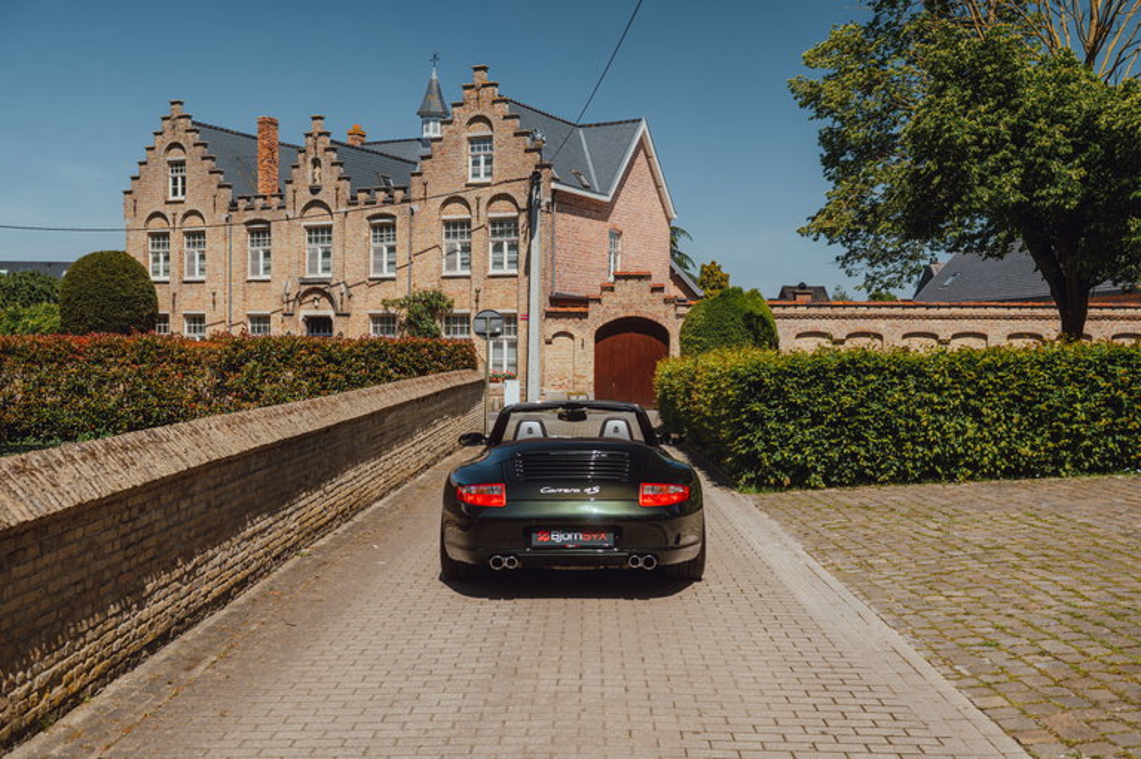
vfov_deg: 36.8
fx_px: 1140
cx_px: 570
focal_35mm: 36
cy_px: 380
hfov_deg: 53.2
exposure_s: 1/250
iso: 100
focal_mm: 36
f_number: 5.6
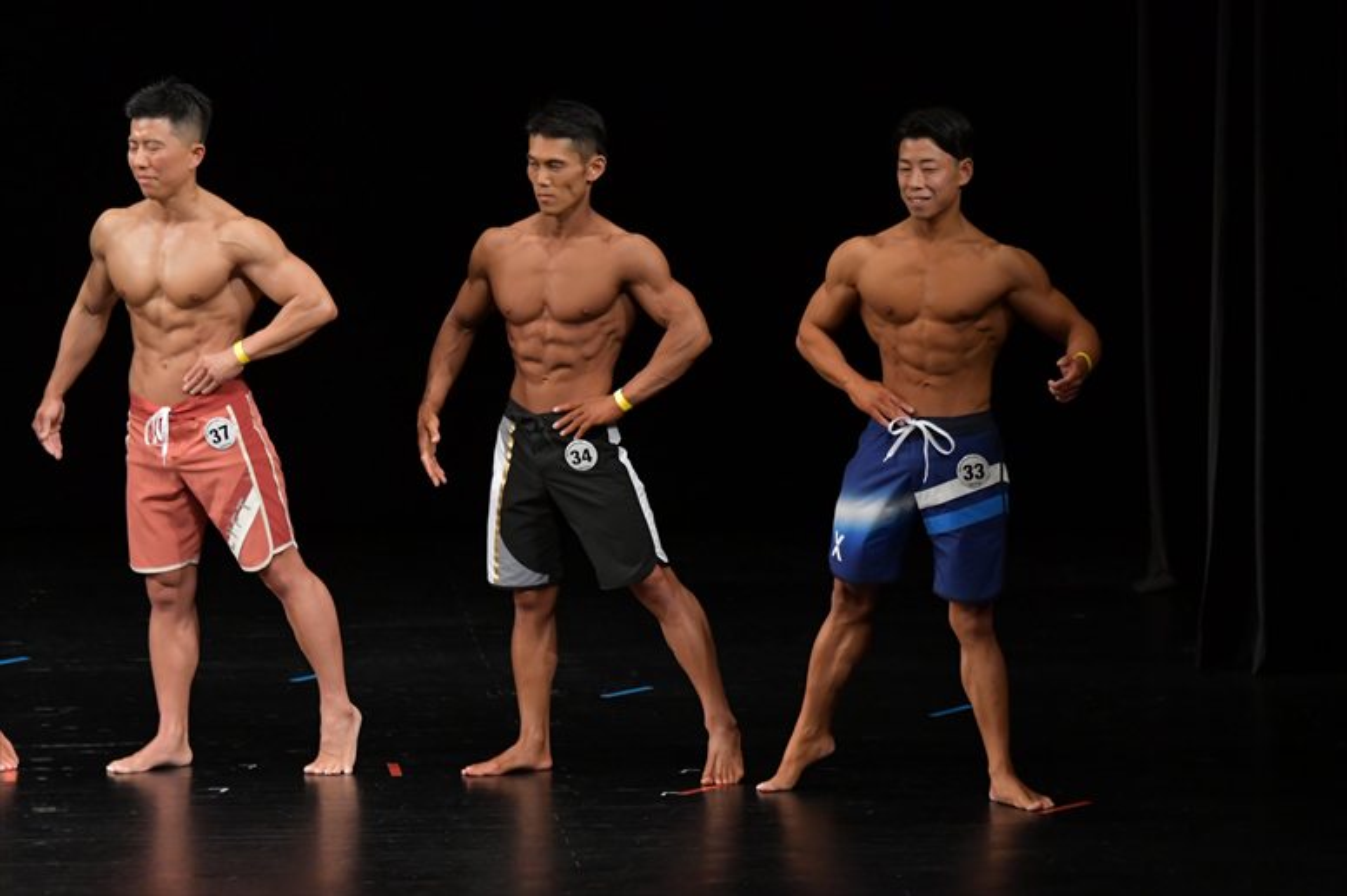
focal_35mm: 270
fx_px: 10098
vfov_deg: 5.1
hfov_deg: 7.6
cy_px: 448
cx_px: 674
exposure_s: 1/400
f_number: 5.6
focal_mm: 180
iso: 3200
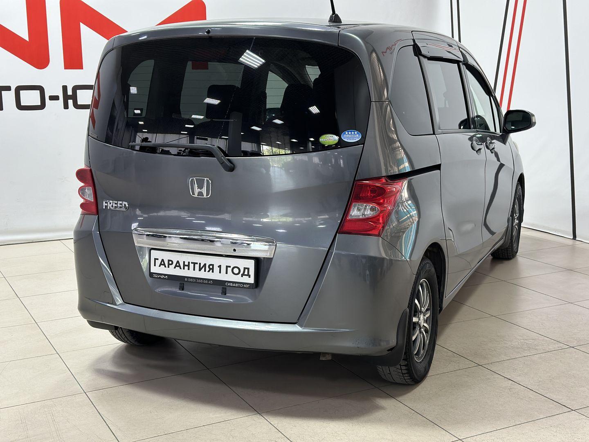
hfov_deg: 39.7
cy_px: 221
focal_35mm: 48
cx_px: 294
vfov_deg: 30.3
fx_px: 817
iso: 160
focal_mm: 6.86
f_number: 1.78
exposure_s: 1/100
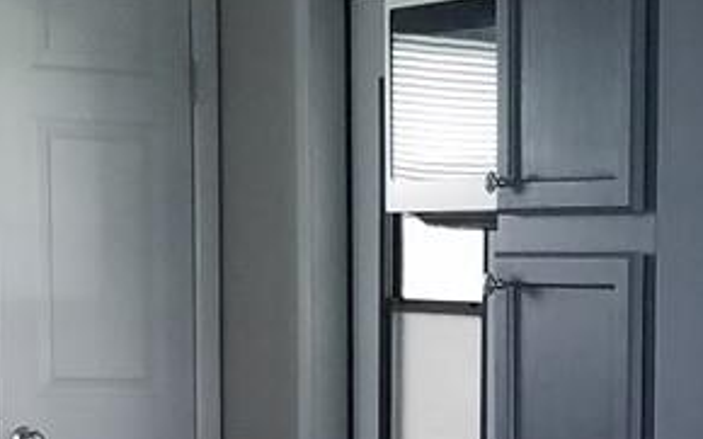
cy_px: 495
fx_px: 2911
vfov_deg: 8.5
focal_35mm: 152
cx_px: 773
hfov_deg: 13.5
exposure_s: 1/60
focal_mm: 4.2
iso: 100
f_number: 1.7
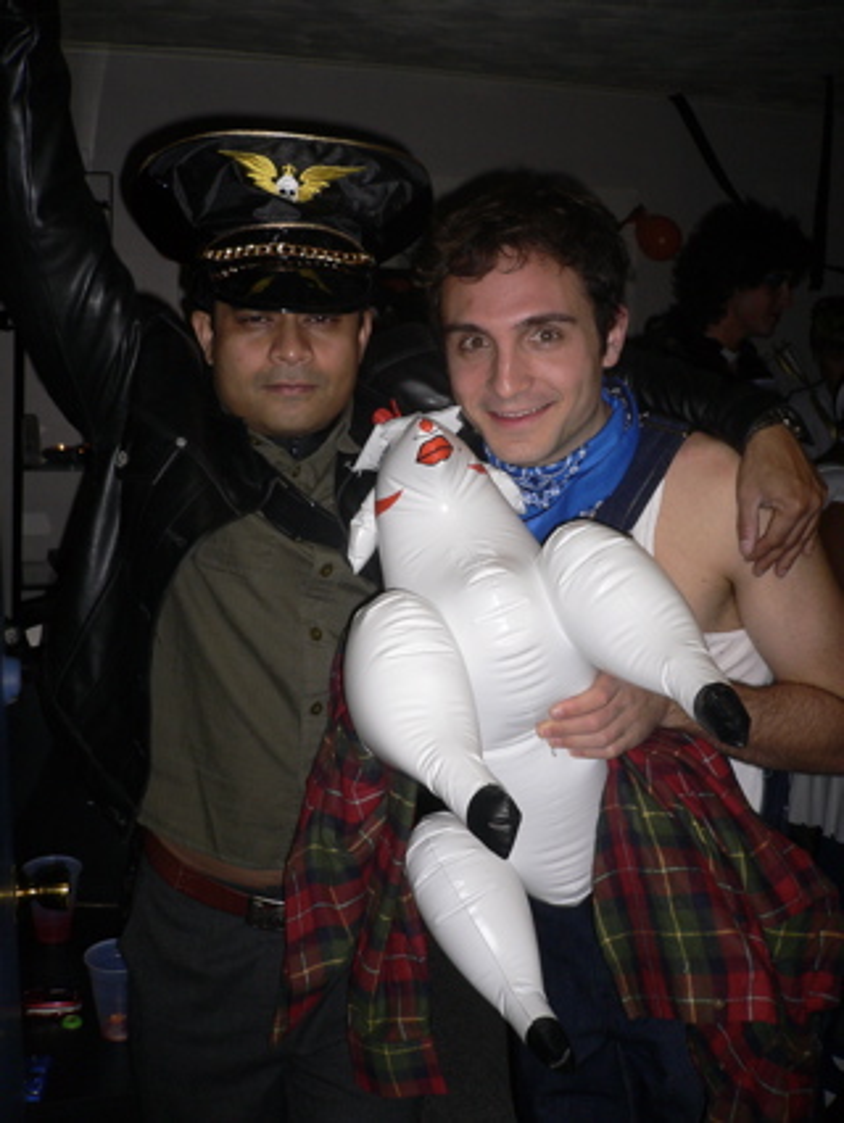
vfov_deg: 52.6
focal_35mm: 35
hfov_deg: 40.7
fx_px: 1137
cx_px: 422
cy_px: 562
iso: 100
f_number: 2.8
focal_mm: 5.8
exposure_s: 1/60
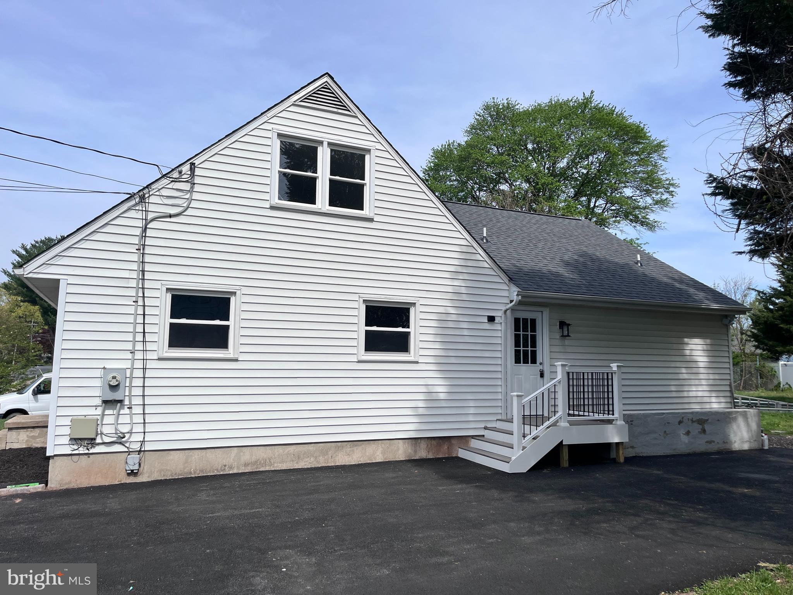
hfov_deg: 67.3
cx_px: 396
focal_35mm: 26
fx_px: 596
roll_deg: -0.4
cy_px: 298
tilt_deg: +5.3
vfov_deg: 53.1
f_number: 1.6
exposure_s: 1/5556
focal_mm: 5.1
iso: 50
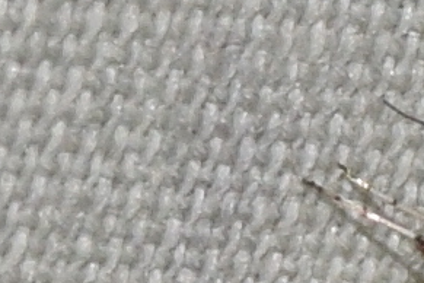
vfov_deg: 2.0
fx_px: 8161
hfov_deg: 3.0
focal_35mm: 693
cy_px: 435
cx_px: 450
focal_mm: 140
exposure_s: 1/200
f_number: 14
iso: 400
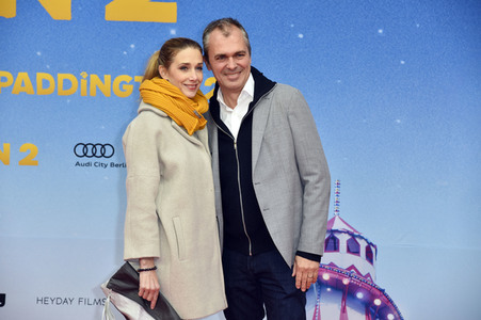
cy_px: 160
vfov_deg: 13.9
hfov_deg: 20.8
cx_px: 240
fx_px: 1308
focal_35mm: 98
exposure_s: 1/200
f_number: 5.6
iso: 640
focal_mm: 98
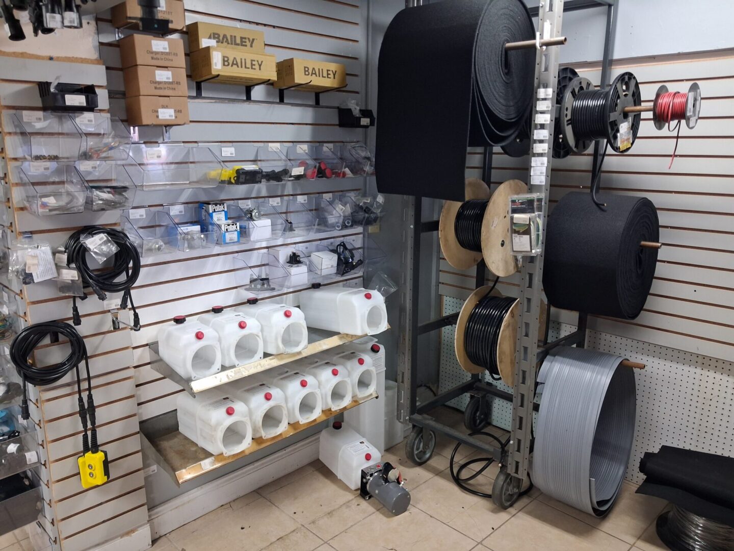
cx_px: 367
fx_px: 573
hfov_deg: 65.3
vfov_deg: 51.4
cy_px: 276
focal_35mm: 27
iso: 400
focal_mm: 4
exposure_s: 1/50
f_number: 1.8
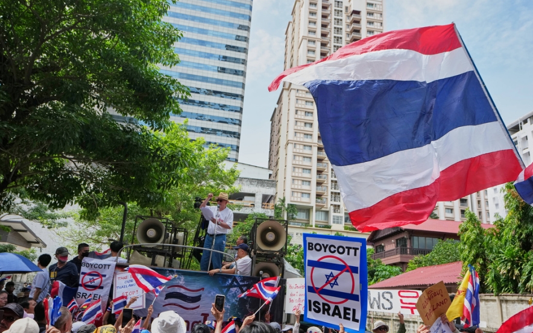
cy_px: 168
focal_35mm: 28
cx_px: 265
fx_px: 407
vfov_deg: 44.6
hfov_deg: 66.5
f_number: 5
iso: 640
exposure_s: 1/2000
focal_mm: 27
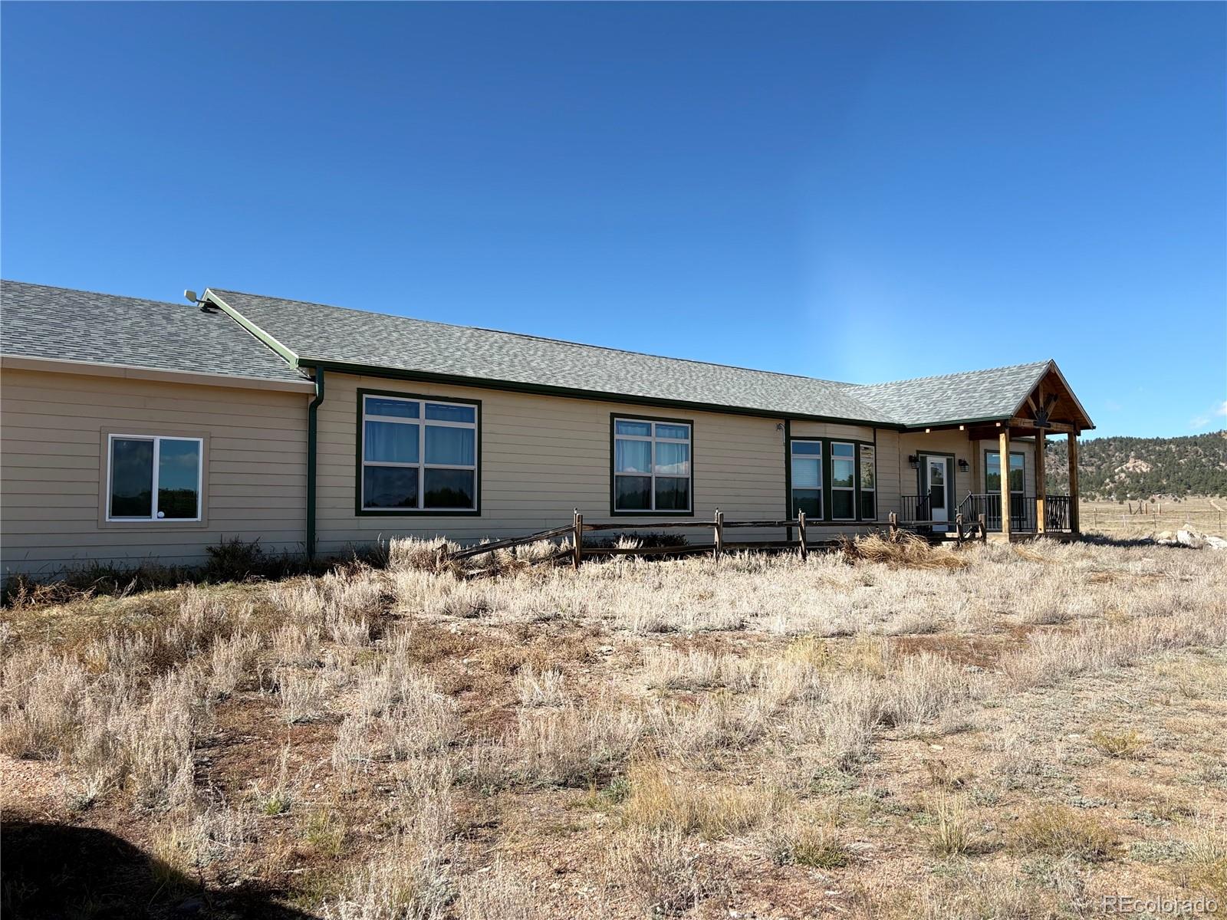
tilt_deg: +1.5
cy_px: 460
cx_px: 614
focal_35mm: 26
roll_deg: -0.2
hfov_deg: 67.3
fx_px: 922
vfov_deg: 53.1
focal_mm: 5.96
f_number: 1.6
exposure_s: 1/2538
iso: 50
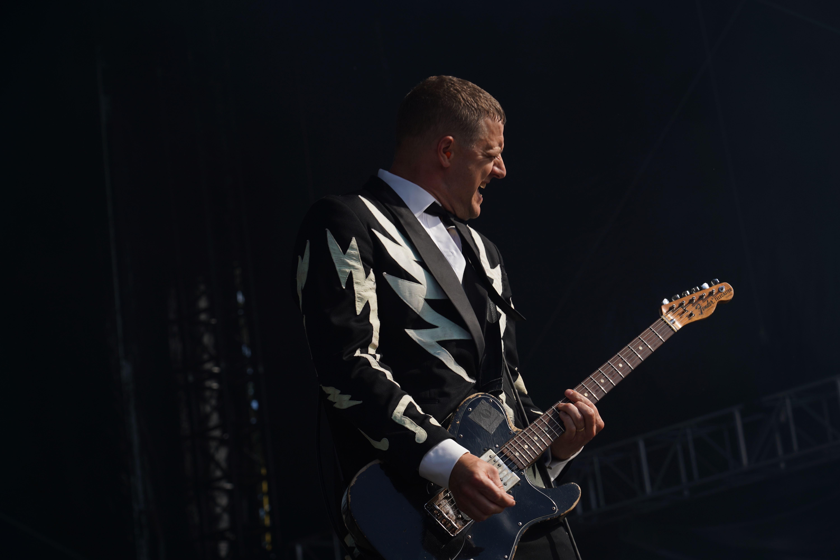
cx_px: 420
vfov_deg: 13.0
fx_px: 2450
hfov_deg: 19.5
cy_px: 280
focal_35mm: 105
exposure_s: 1/400
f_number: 7.1
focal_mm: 105
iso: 100
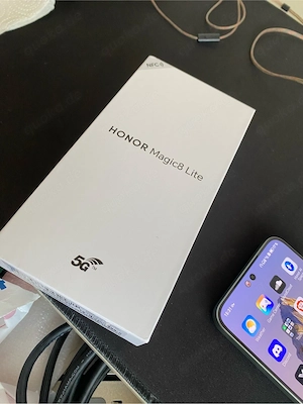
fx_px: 303
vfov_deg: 67.3
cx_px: 152
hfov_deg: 53.1
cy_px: 202
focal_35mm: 26
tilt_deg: -60.0
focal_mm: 4.25
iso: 125
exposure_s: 1/60
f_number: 1.8
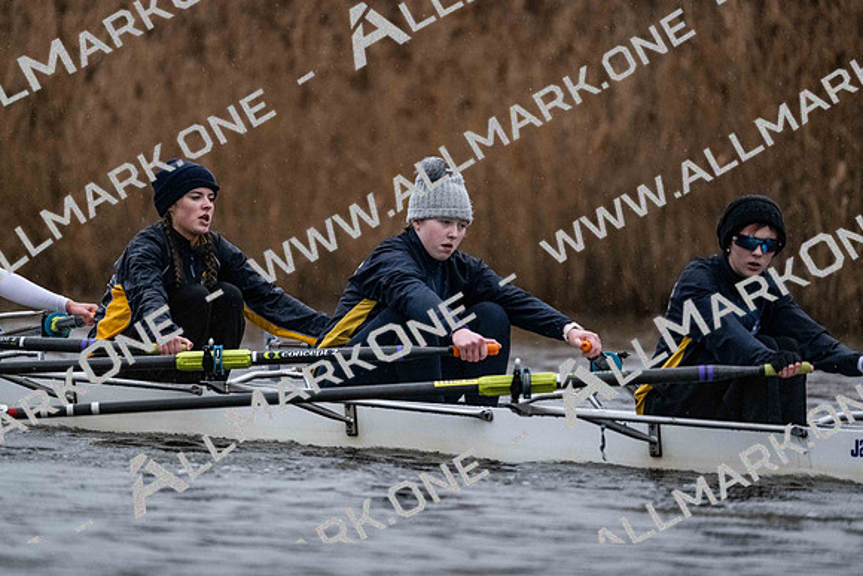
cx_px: 432
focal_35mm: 400
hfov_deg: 5.2
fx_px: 9591
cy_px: 288
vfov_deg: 3.4
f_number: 4.5
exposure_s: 1/1600
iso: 8000
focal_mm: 400
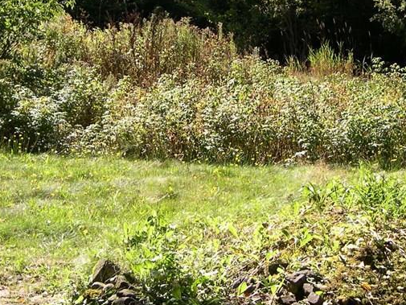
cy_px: 42
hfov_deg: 25.3
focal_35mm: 77
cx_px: 166
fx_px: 903
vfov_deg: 18.9
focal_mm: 8
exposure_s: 1/528
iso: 100
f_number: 2.8
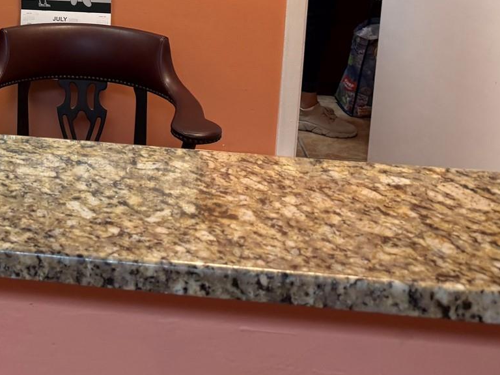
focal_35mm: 64
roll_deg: +0.4
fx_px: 924
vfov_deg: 21.1
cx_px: -44
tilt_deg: -12.3
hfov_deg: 27.7
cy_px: -95
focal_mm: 6.76
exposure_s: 1/60
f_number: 1.78
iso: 125
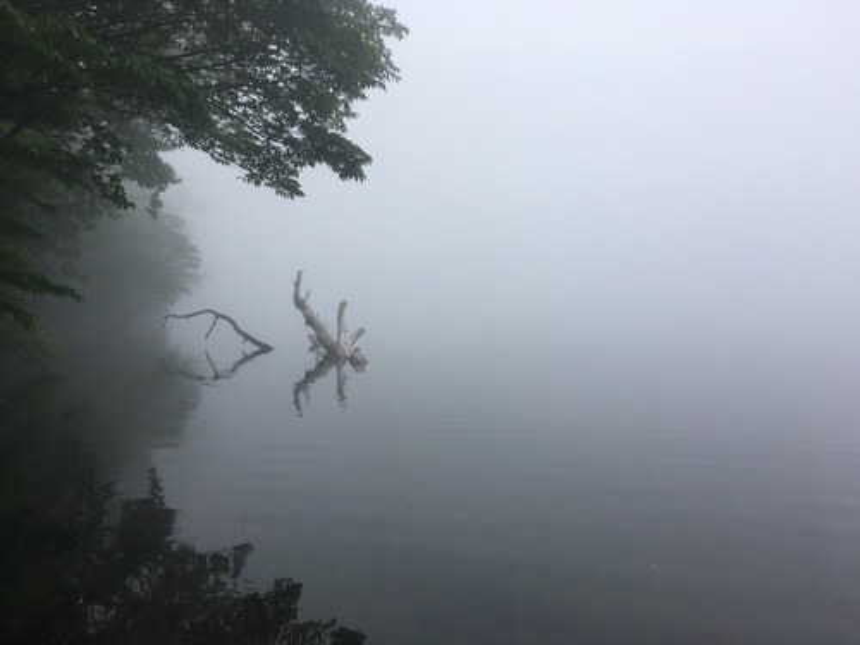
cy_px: 322
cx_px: 430
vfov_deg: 48.2
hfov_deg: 61.7
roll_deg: -0.6
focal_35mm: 29
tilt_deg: -1.5
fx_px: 720
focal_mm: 4.15
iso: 25
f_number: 2.2
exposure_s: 1/1876
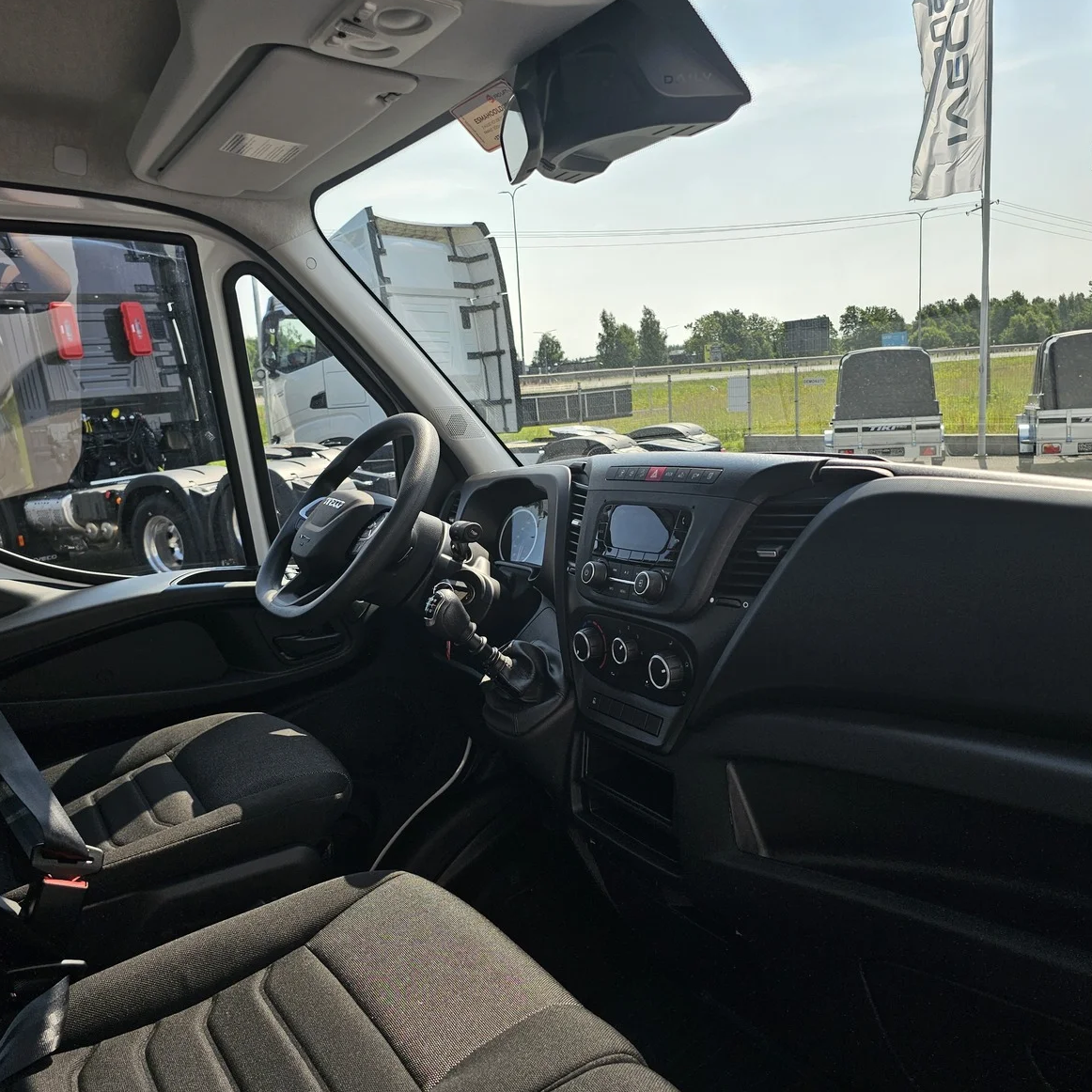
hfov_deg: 57.3
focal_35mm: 28
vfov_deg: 57.3
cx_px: 555
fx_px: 999
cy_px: 543
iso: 10
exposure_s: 1/471
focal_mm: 6.3
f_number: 1.7
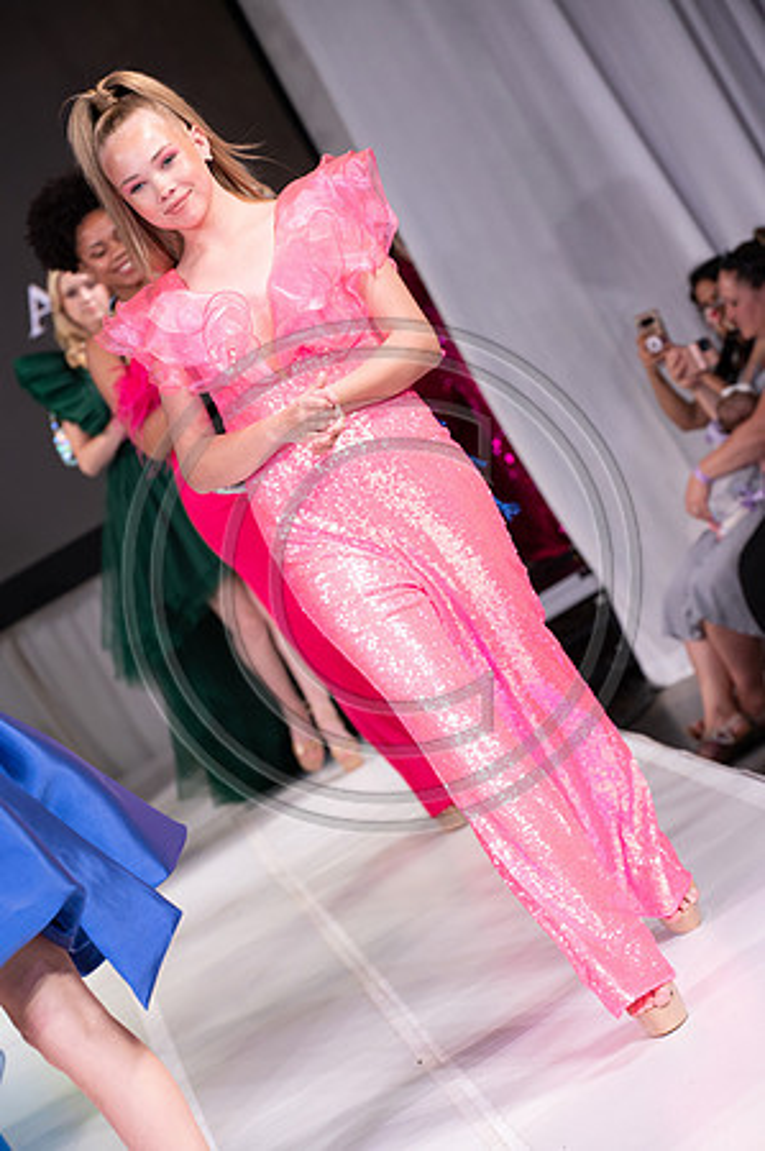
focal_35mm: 125
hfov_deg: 10.9
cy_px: 576
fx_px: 3993
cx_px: 382
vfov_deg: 16.4
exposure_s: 1/400
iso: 2000
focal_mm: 125
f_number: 5.6
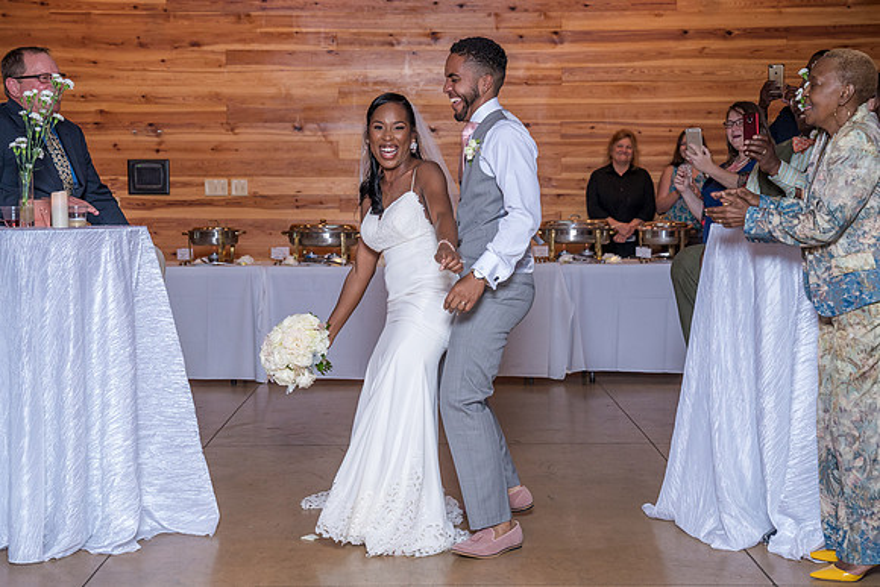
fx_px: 1509
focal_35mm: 62
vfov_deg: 22.0
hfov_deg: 32.5
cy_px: 297
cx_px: 439
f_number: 4.5
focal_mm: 52
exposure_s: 1/200
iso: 2000
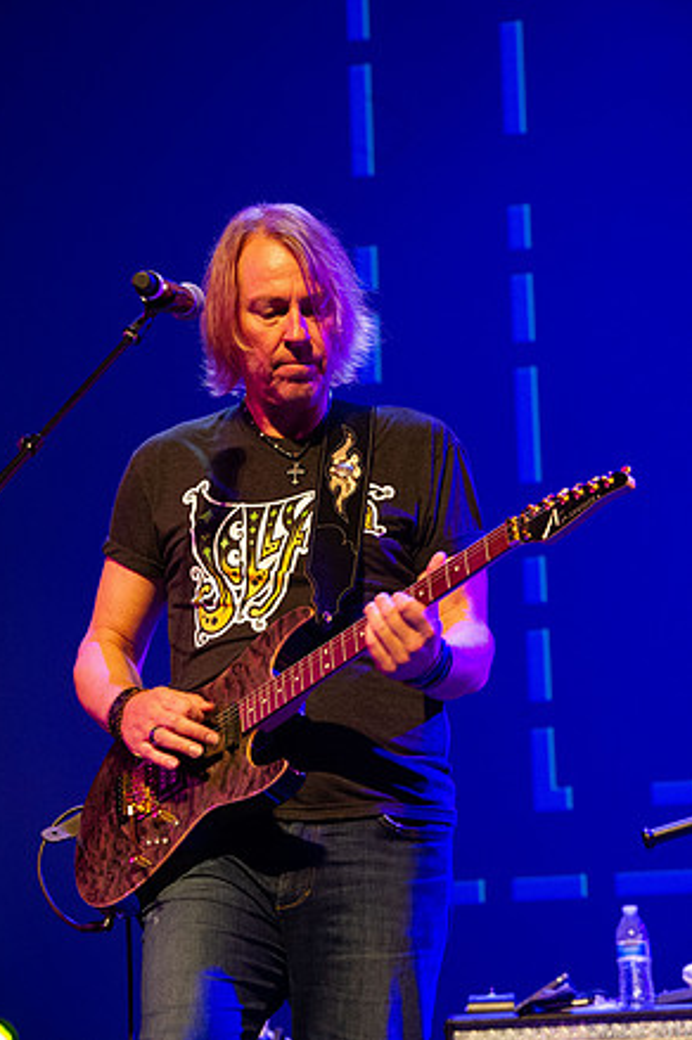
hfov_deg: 10.7
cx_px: 340
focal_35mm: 128
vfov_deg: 16.0
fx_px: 3696
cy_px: 509
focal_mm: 125
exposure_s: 1/160
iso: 8000
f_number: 7.1
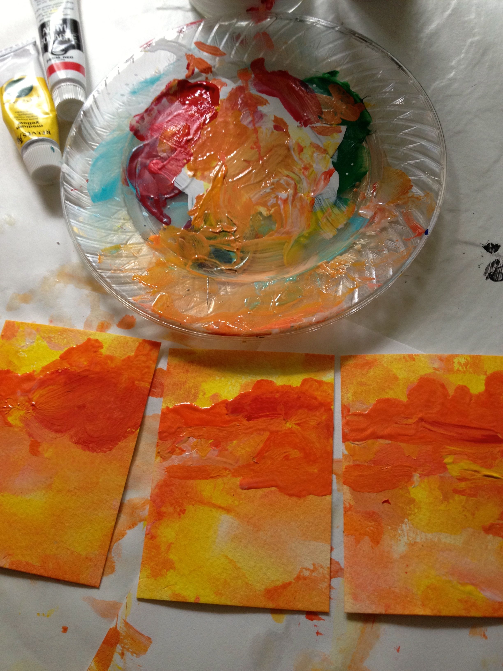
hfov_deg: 40.7
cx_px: 252
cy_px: 336
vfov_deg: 52.6
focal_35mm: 35
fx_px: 678
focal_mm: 4.28
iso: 100
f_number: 2.4
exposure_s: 1/20
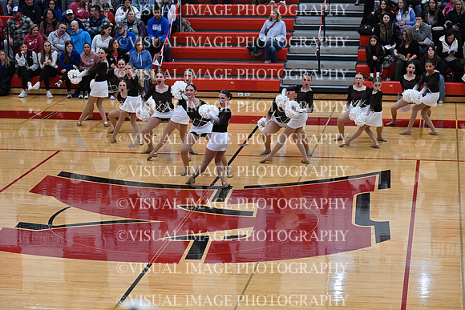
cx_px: 232
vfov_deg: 13.4
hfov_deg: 20.0
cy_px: 155
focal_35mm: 102
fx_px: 1318
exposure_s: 1/400
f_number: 4
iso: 4000
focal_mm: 102
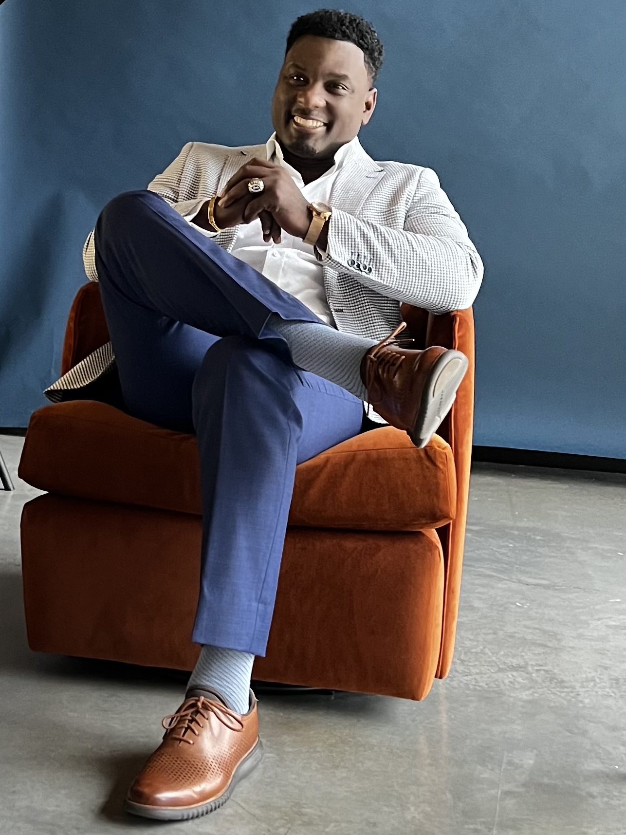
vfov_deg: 67.3
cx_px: 313
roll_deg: -2.8
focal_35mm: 26
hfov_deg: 53.1
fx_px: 627
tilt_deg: -8.2
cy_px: 418
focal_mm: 5.7
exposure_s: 1/35
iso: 640
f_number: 1.5
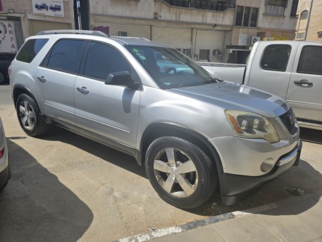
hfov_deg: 73.9
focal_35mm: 23
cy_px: 121
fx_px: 214
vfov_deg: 58.9
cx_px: 161
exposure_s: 1/1641
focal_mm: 6.3
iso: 12
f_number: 1.7
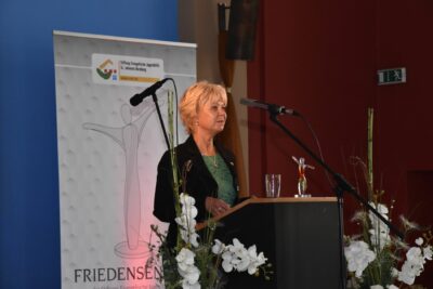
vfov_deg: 10.8
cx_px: 216
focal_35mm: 128
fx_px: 1534
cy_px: 144
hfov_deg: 16.1
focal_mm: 85
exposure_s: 1/160
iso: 1600
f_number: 8
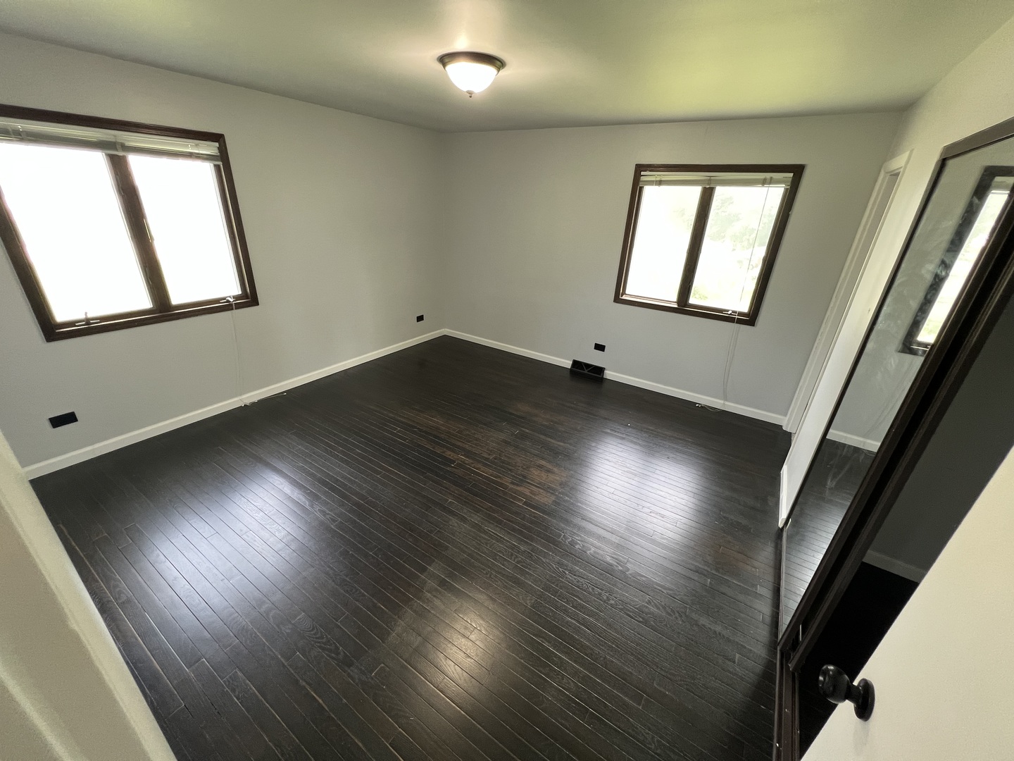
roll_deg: -2.9
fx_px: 381
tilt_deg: -24.4
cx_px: 507
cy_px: 380
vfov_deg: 89.9
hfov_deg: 106.2
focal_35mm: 13
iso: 160
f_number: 1.8
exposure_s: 1/60
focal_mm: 1.57
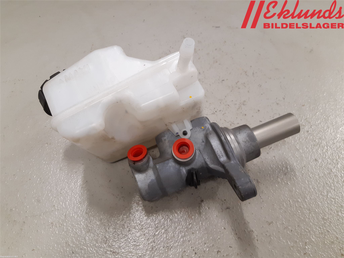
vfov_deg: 53.1
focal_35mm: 26
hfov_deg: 67.3
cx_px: 172
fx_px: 258
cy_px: 129
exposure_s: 1/50
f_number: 1.7
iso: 125
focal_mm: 3.93
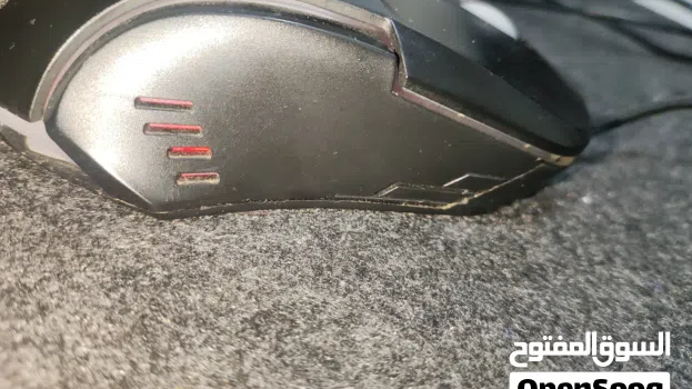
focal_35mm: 28
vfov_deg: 41.4
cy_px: 171
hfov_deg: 67.9
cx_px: 342
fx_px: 514
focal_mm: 4.71
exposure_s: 1/60
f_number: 1.79
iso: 256
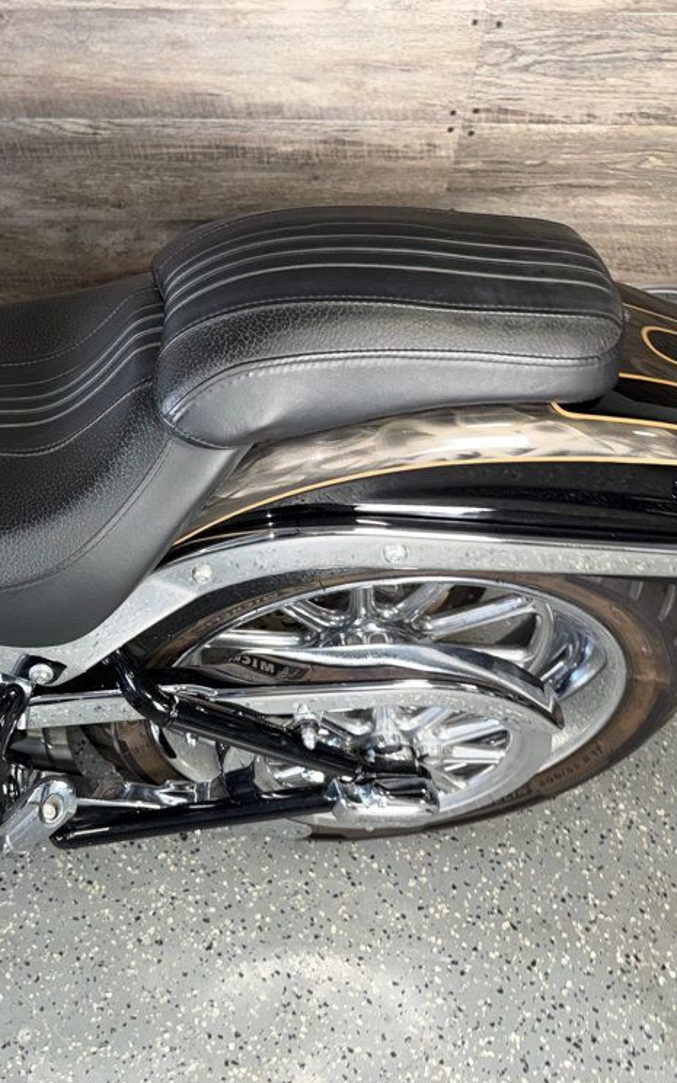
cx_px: 13
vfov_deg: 55.3
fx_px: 1033
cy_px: 547
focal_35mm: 35
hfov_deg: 33.4
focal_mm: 6.76
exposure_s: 1/18
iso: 64
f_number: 1.78
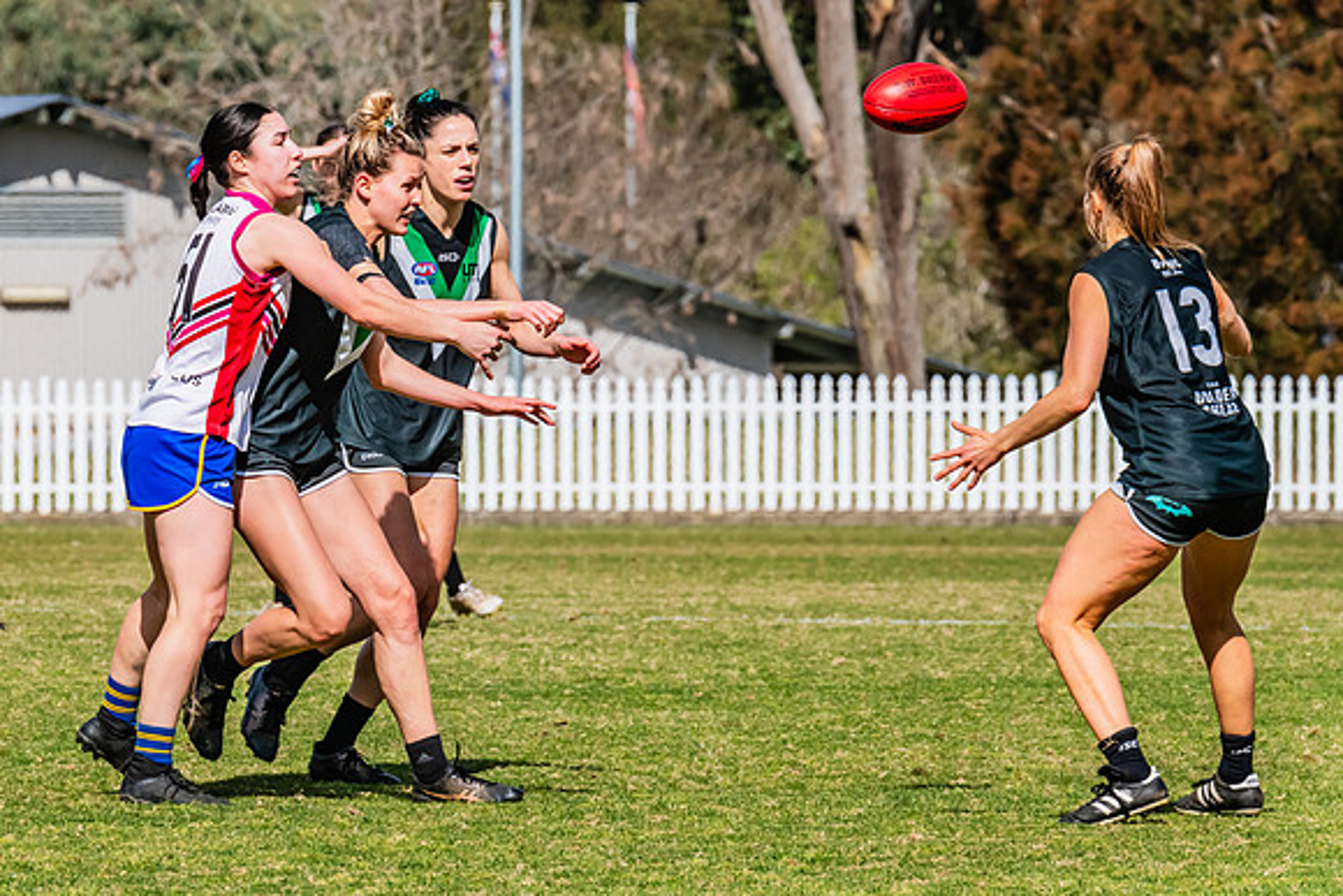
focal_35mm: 509
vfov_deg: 2.7
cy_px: 388
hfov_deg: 4.1
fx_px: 18978
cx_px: 445
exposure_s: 1/1250
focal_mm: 380
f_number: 16
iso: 800
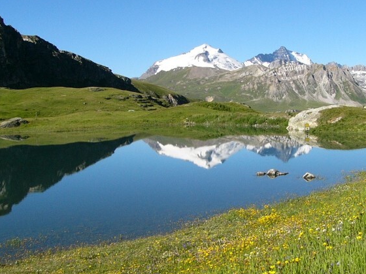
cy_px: 136
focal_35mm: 50
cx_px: 229
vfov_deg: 29.1
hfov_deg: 38.0
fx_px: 529
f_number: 4.6
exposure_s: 1/400
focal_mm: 4.6
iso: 50
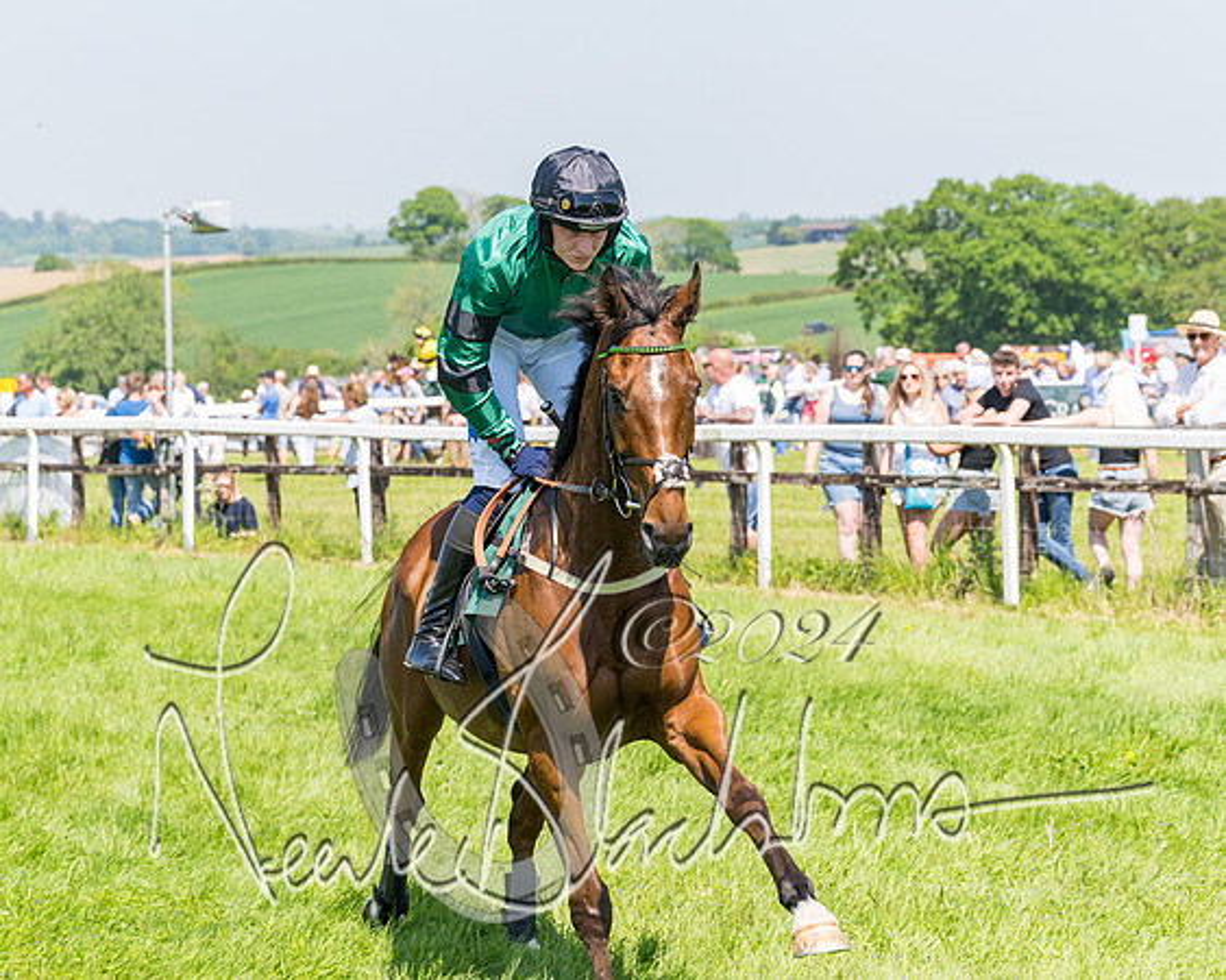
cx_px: 502
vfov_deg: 13.0
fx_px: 4291
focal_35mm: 118
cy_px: 490
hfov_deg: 16.2
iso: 200
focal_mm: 70
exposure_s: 1/1000
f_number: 5
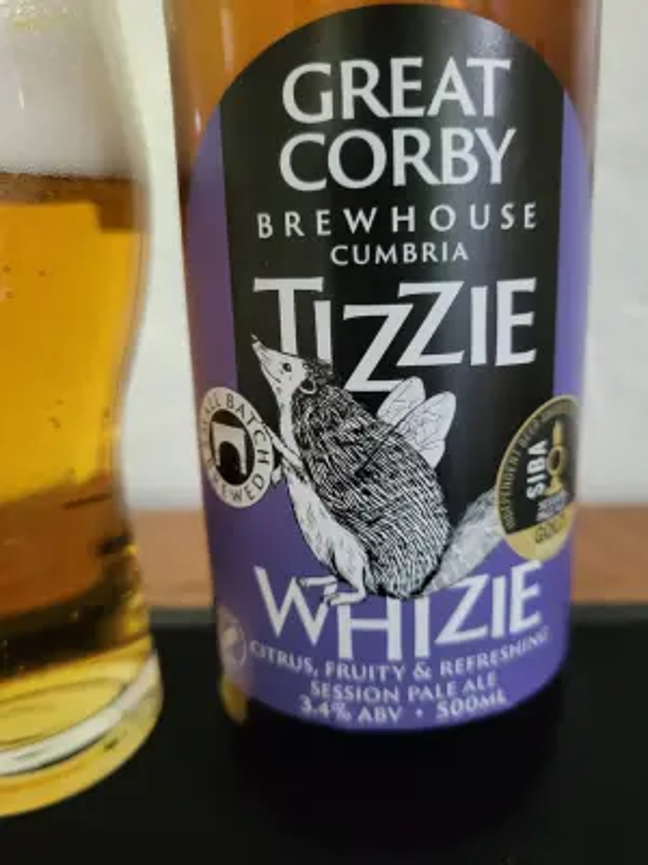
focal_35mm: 26
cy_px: 432
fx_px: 649
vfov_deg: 67.3
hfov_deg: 53.1
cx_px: 324
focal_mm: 5.4
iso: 800
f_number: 1.8
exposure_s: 1/25
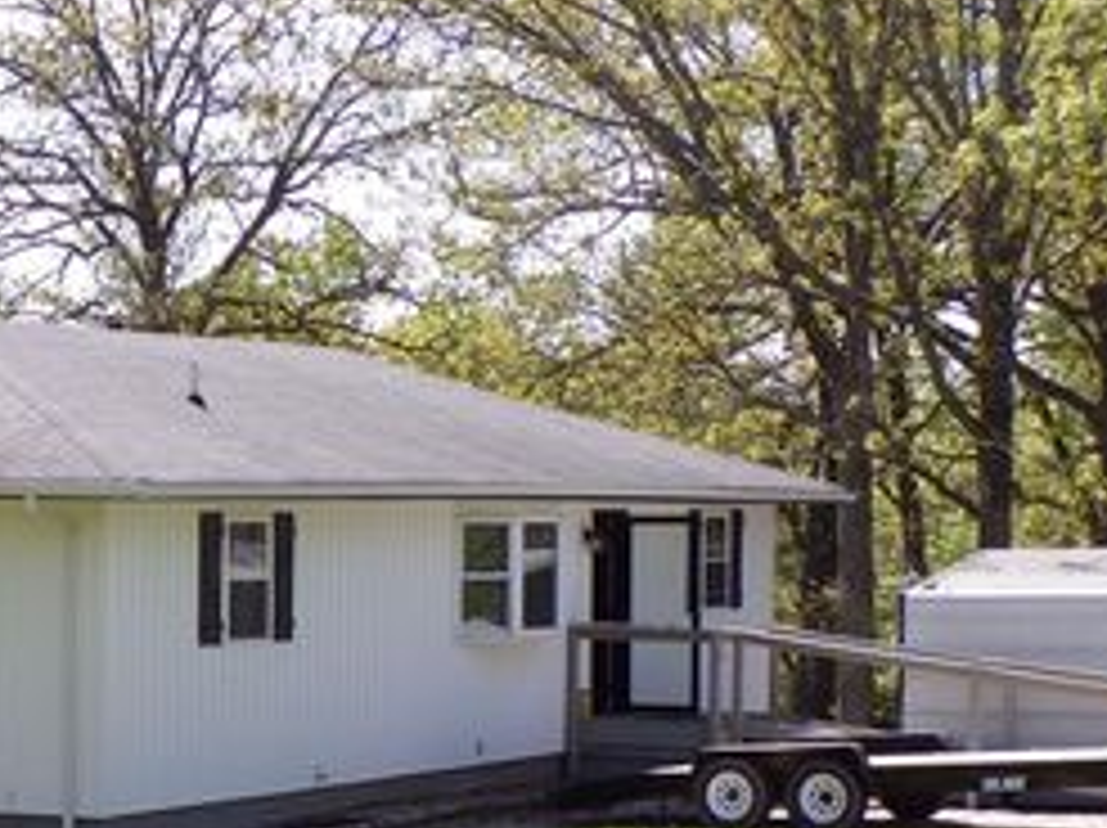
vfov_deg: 12.8
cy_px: 772
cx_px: 140
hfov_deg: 17.1
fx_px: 3642
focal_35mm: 114
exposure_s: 1/220
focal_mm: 10.1
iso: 80
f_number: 5.3
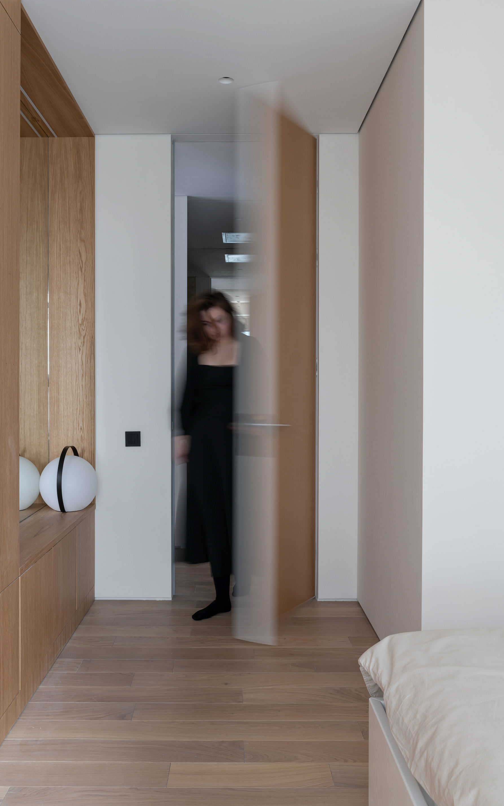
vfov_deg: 58.1
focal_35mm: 33
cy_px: 400
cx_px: 244
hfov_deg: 38.3
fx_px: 725
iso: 100
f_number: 9
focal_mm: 32
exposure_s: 1/1.67
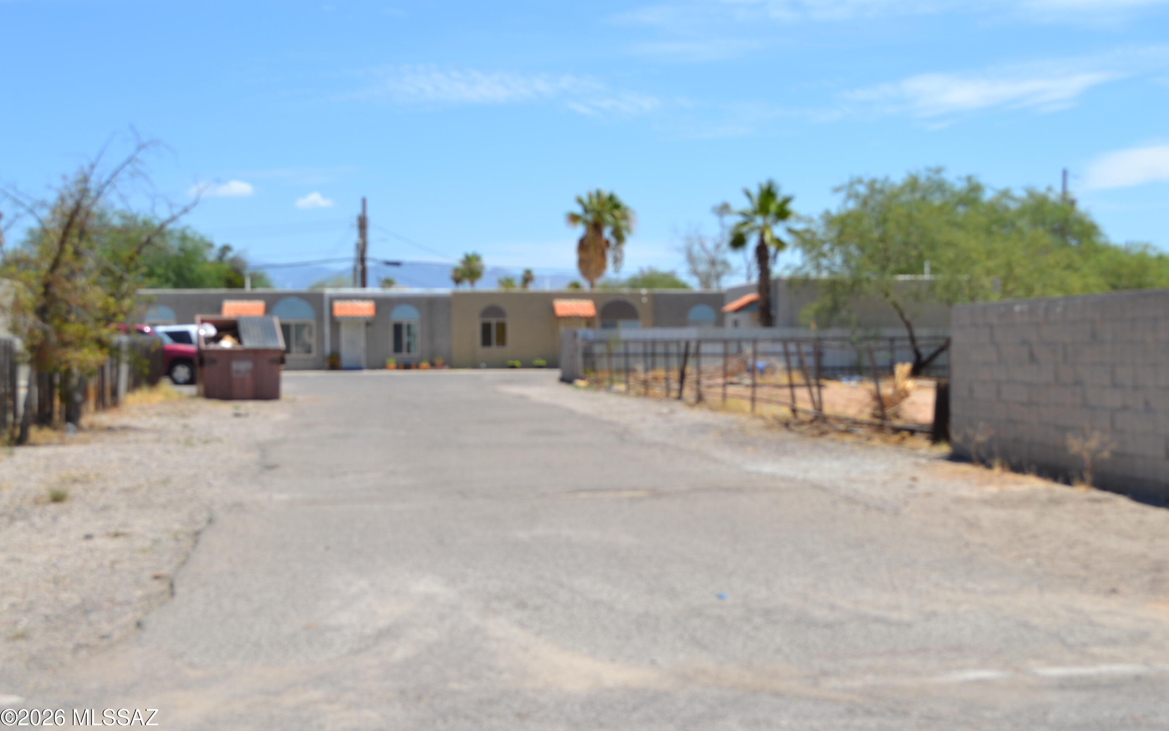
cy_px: 363
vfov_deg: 26.3
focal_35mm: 49
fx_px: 1561
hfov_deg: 41.1
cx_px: 584
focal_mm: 32
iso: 100
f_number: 8
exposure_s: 1/250
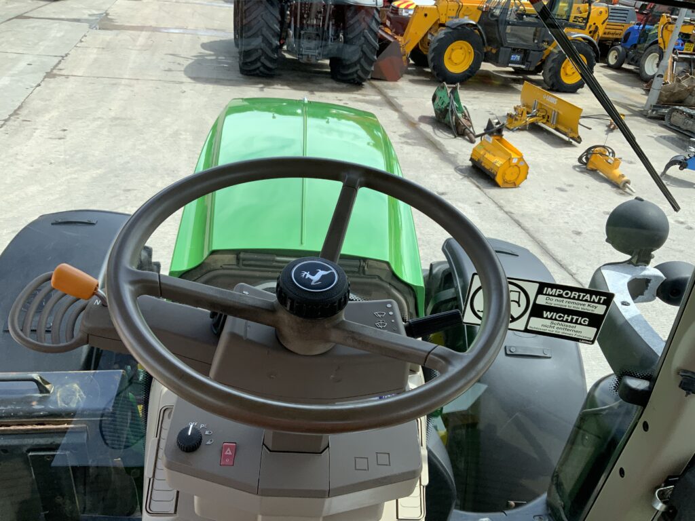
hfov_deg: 61.7
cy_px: 260
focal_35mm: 29
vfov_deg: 48.2
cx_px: 348
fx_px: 582
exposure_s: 1/770
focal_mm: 3
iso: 16
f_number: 1.8
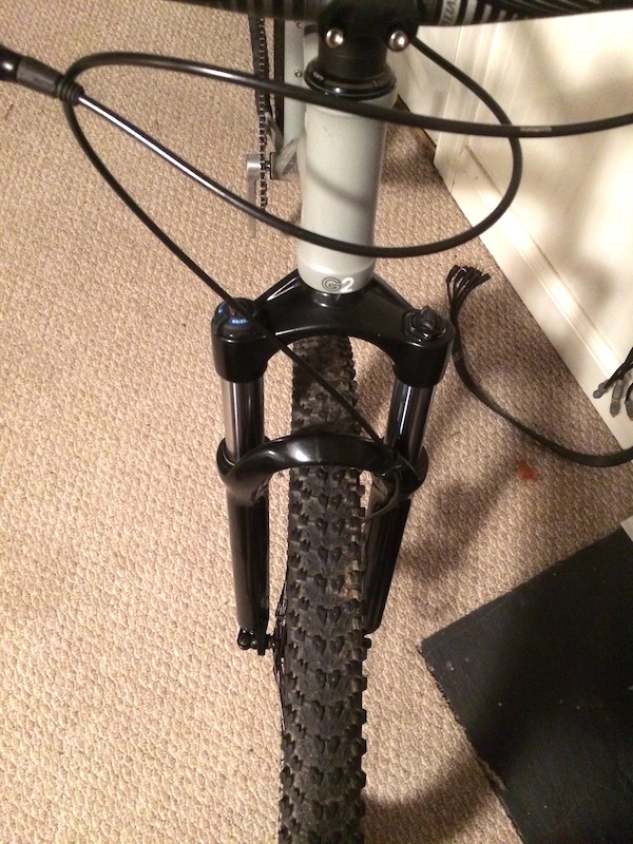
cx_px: 316
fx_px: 707
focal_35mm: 29
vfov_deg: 61.7
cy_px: 422
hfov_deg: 48.2
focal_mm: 4.15
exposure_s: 1/15
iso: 500
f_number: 2.2
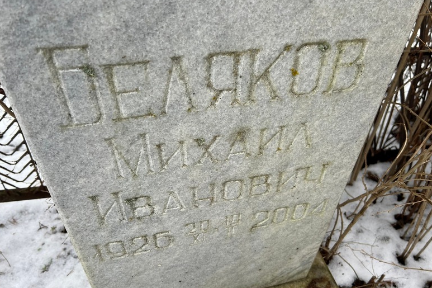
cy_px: 145
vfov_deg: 46.4
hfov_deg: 65.5
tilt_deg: -39.8
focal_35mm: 28
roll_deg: -4.2
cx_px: 216
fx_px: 336
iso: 32
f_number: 1.5
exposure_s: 1/121
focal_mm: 5.7
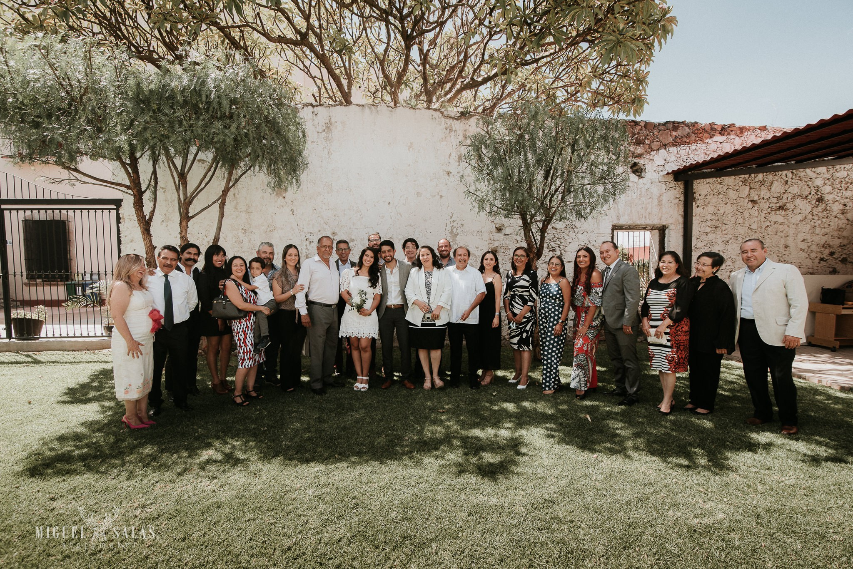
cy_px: 284
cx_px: 426
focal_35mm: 16
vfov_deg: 73.8
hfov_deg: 96.7
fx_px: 379
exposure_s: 1/400
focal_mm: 16
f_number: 4.5
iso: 100
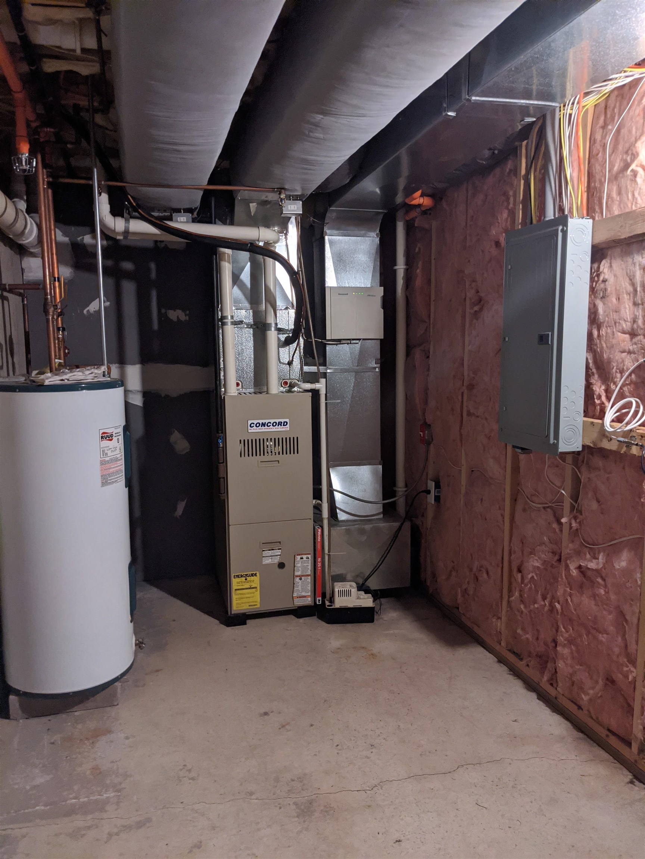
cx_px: 322
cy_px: 430
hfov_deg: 51.4
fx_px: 671
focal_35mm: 27
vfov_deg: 65.3
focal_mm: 4.38
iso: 417
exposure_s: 1/24
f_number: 1.73
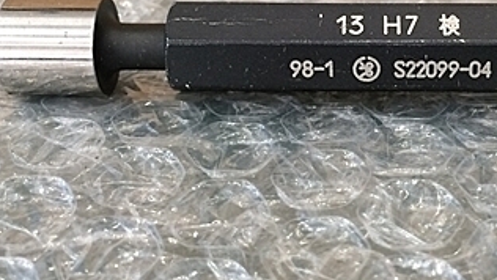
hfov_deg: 32.2
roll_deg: -0.1
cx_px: 374
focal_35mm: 64
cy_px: 69
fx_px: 844
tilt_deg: -32.9
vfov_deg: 18.7
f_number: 2.2
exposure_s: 1/30
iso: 64
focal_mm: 4.15
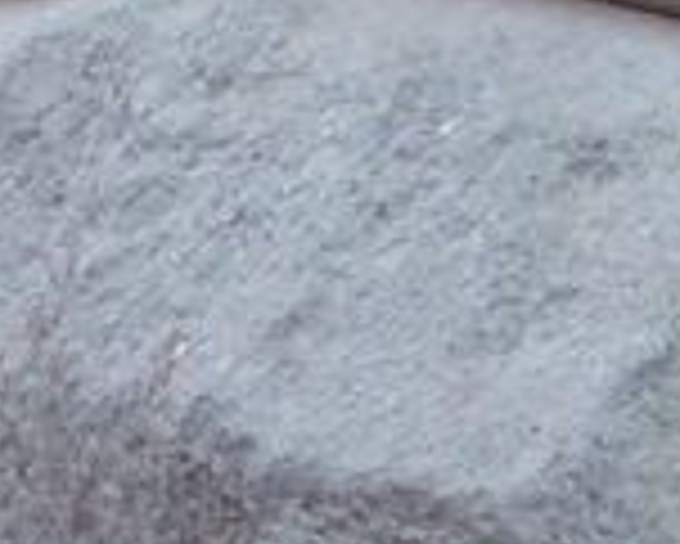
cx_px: 716
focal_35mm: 439
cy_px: 157
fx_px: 8841
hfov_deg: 4.4
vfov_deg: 3.5
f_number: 4.7
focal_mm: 14.1
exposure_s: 1/40
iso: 400
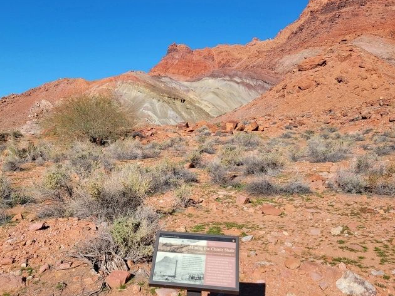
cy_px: 155
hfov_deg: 55.2
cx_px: 176
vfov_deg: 43.0
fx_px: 377
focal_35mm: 33
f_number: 1.8
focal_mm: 5.4
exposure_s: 1/2905
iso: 40
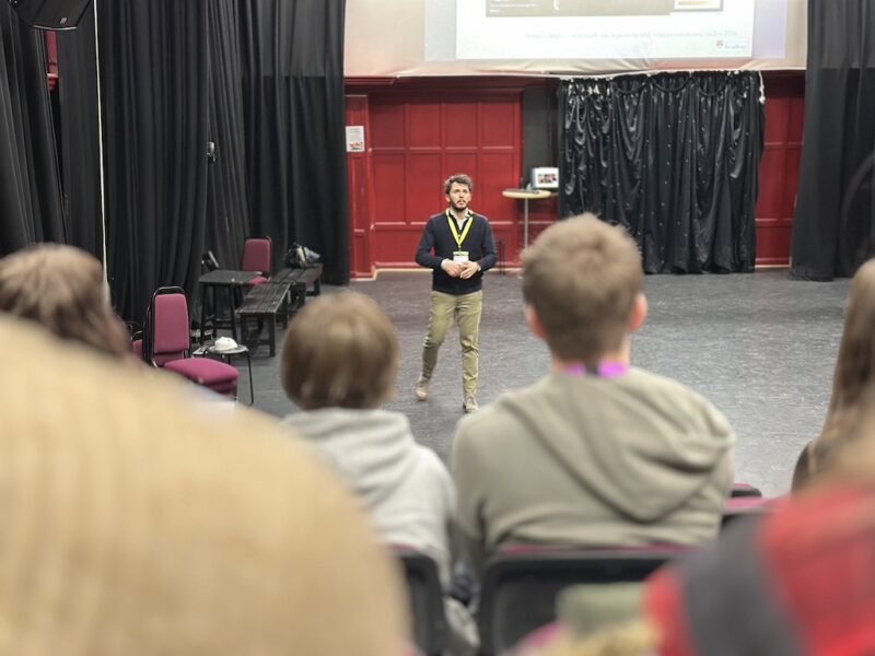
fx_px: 1213
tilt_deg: -12.0
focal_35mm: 48
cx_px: 438
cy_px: 328
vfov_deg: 30.3
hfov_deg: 39.7
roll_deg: +0.1
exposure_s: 1/25
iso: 800
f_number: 1.78
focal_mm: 6.86
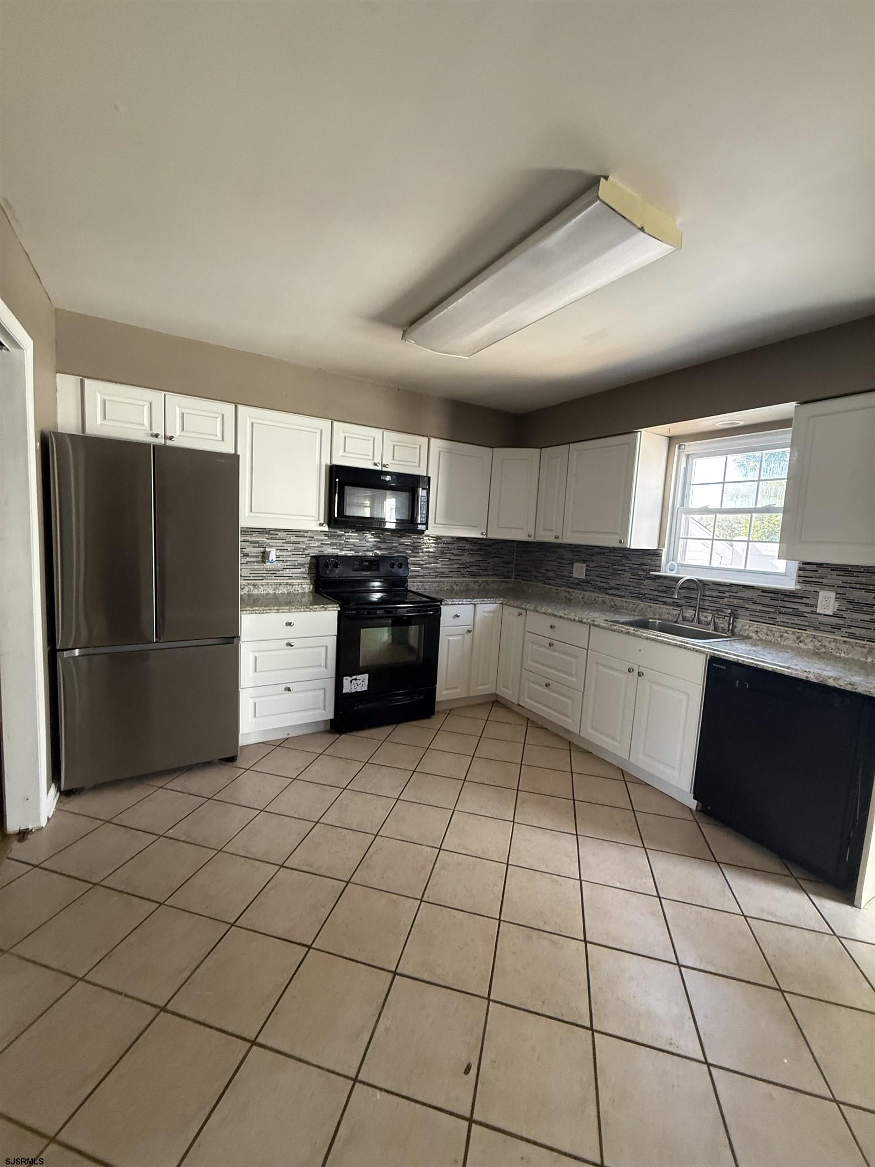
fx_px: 472
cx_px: 438
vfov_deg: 102.1
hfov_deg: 85.7
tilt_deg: -1.4
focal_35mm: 14
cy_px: 584
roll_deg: -3.1
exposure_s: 1/76
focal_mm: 2.22
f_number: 2.2
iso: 320
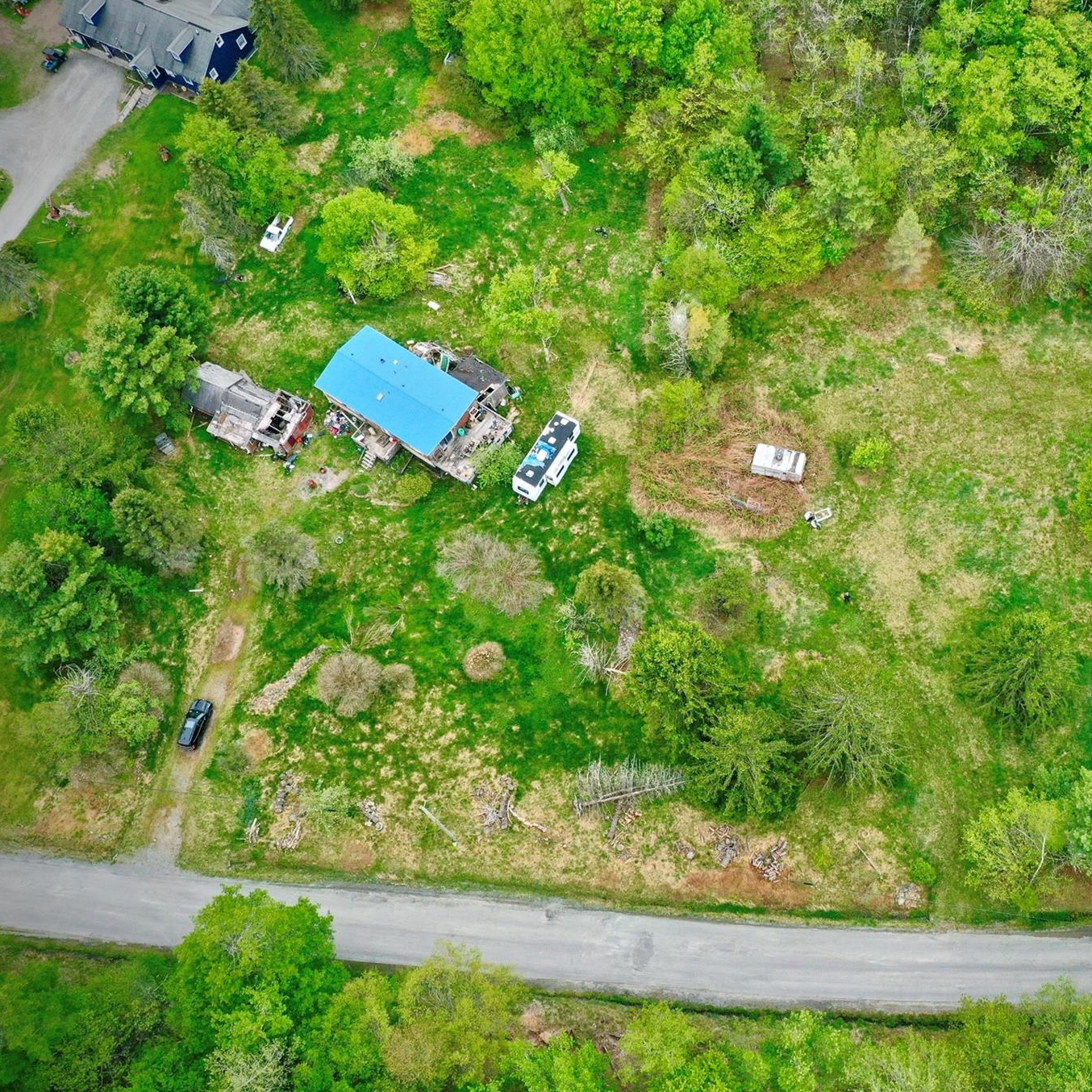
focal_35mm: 36
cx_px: 744
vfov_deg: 46.0
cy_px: 546
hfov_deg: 45.2
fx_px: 1285
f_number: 8
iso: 100
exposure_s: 1/200
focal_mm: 10.26
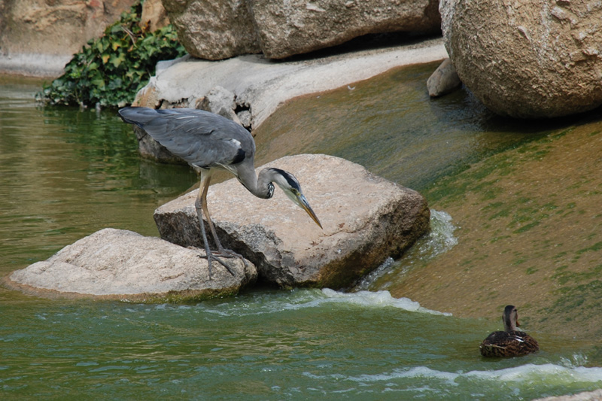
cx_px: 301
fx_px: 3385
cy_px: 200
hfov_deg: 10.2
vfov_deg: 6.8
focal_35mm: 202
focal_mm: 135
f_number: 5.6
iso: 100
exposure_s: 1/200
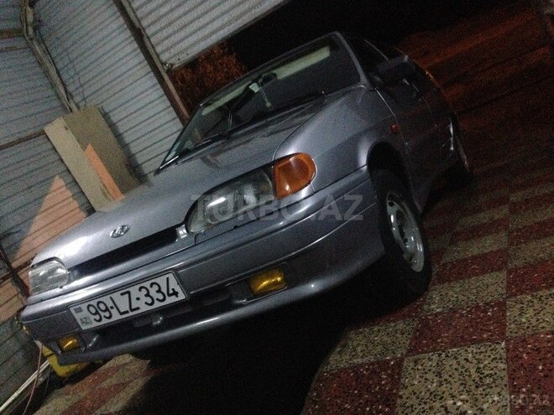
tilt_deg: -10.5
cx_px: 277
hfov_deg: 55.4
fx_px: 528
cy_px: 208
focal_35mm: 33
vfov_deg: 42.9
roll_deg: +25.4
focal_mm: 4.12
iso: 800
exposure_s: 1/15
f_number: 2.4
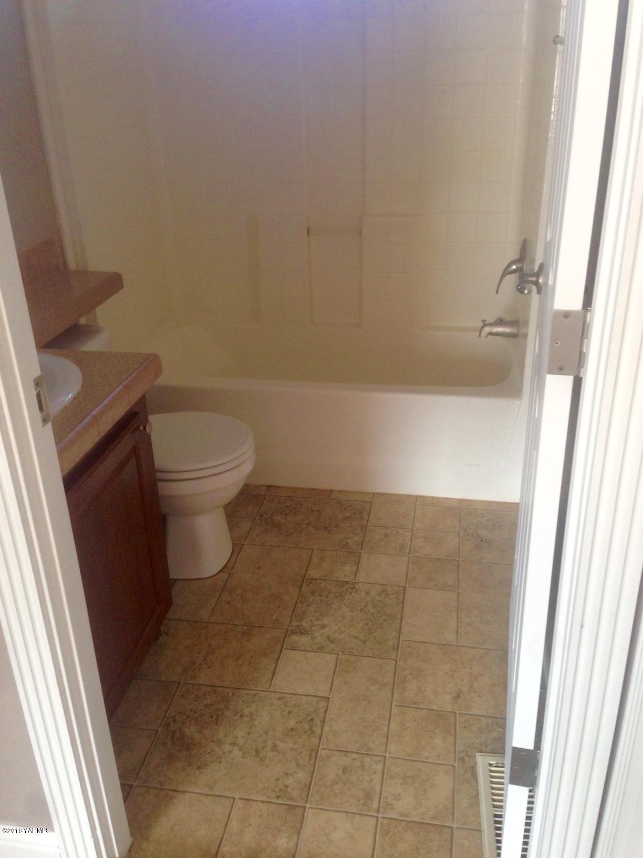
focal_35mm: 33
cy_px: 429
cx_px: 322
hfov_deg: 42.9
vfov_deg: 55.4
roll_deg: +1.0
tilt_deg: -23.1
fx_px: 817
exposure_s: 1/20
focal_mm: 4.12
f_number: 2.4
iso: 100
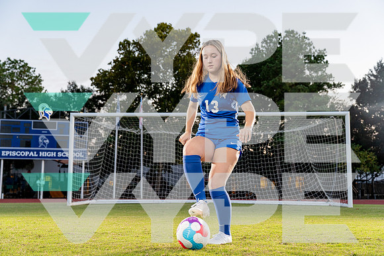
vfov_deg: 30.5
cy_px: 128
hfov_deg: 44.5
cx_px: 192
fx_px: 469
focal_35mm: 44
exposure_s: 1/250
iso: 800
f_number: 4
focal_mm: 44
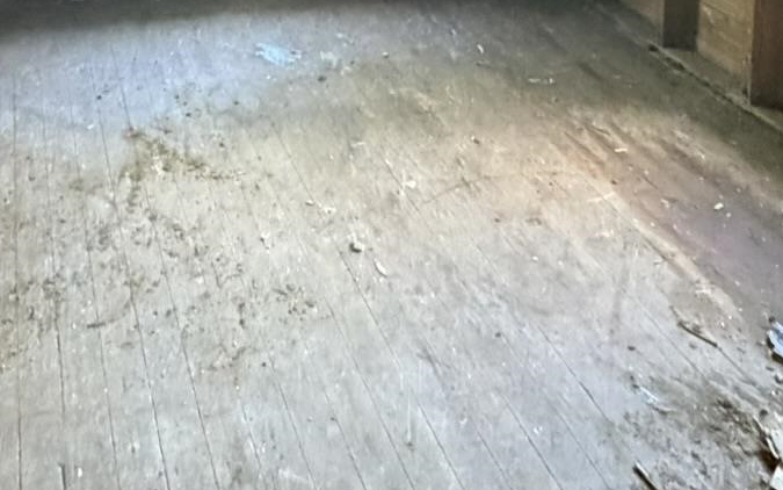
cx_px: 232
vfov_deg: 22.0
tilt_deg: -8.0
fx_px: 960
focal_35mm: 45
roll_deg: -1.4
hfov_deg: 43.4
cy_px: -302
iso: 1000
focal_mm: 2.22
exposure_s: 1/60
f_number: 2.2
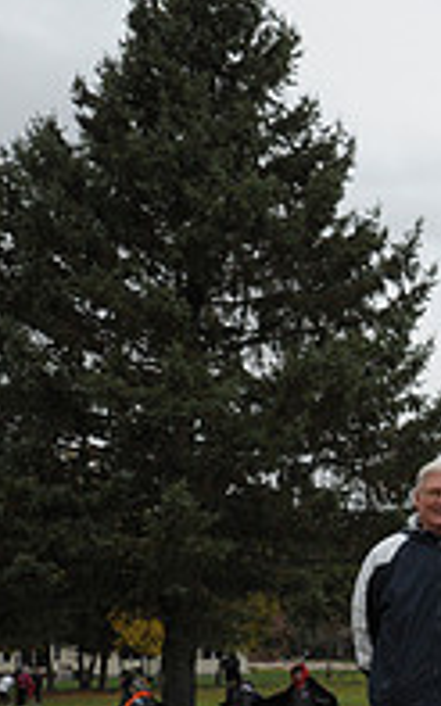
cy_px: 534
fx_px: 1732
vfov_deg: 22.8
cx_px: 1029
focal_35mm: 90
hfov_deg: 12.0
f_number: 7.1
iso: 2500
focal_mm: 30
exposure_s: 1/1000
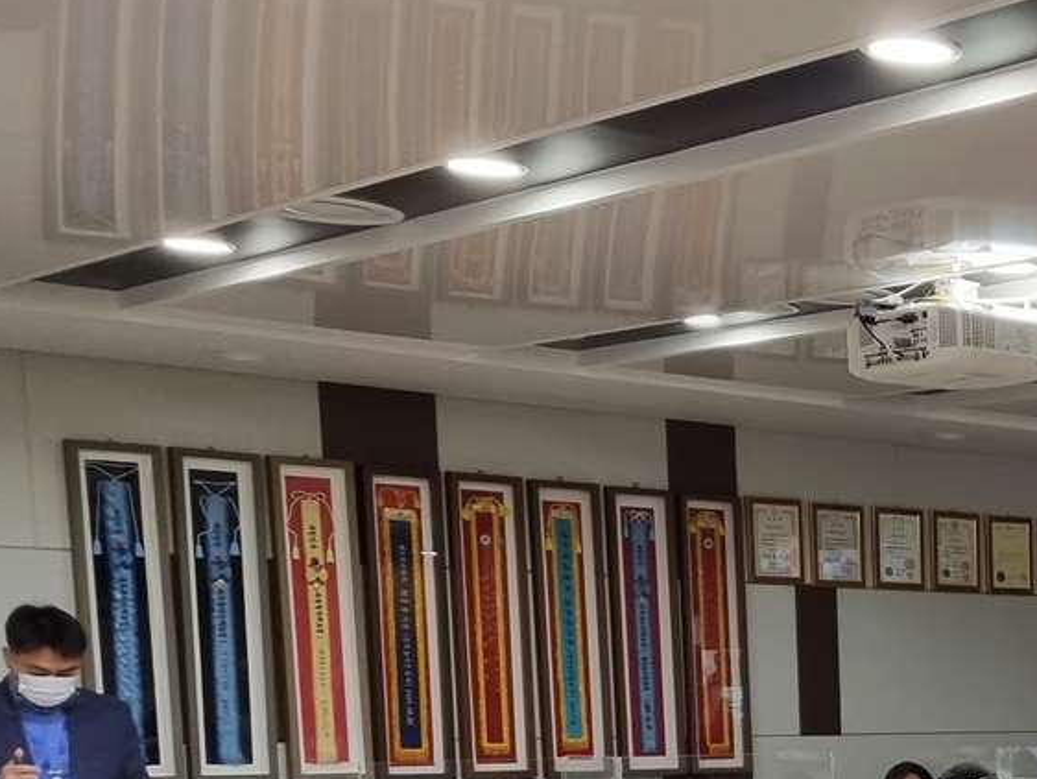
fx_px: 2218
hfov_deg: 22.7
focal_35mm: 74
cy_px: 949
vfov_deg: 18.8
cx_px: 1437
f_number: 1.8
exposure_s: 1/60
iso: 160
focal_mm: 5.4
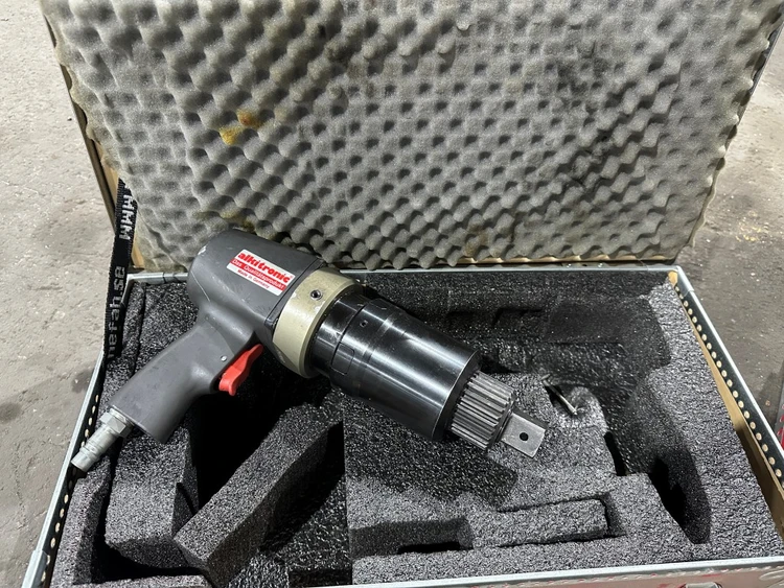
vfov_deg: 56.8
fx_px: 544
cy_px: 294
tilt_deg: -47.6
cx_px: 392
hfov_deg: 71.6
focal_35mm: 24
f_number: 1.78
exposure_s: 1/40
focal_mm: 6.86
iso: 640
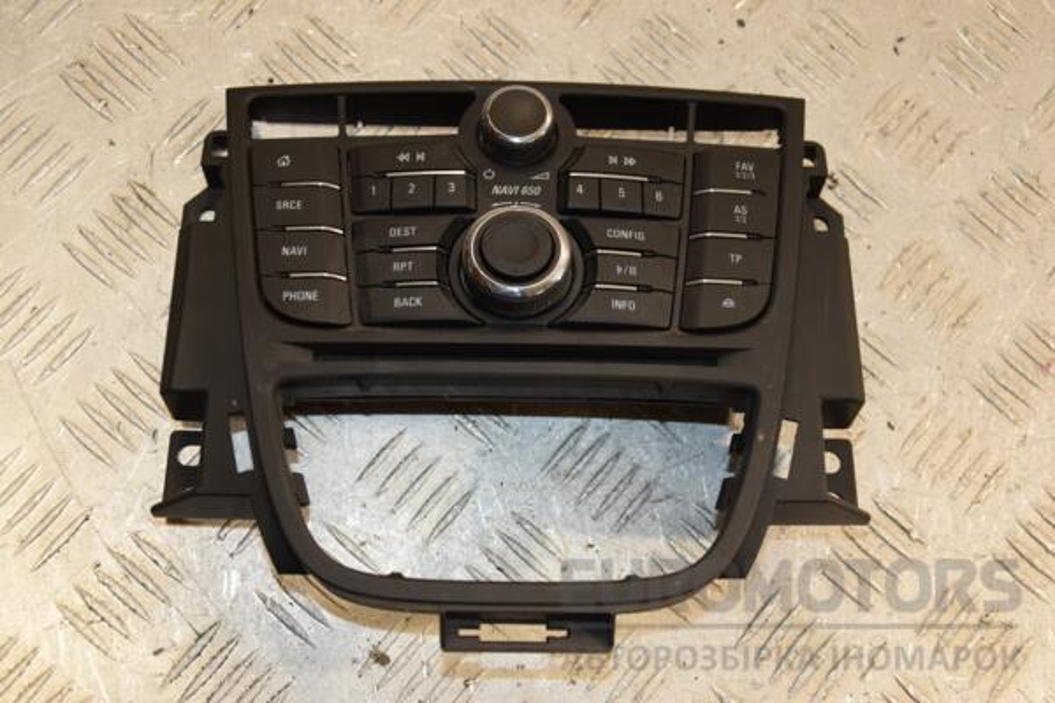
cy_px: 352
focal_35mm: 51
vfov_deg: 26.5
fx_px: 1494
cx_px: 528
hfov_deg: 38.9
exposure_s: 1/200
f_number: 5
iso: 800
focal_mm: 34
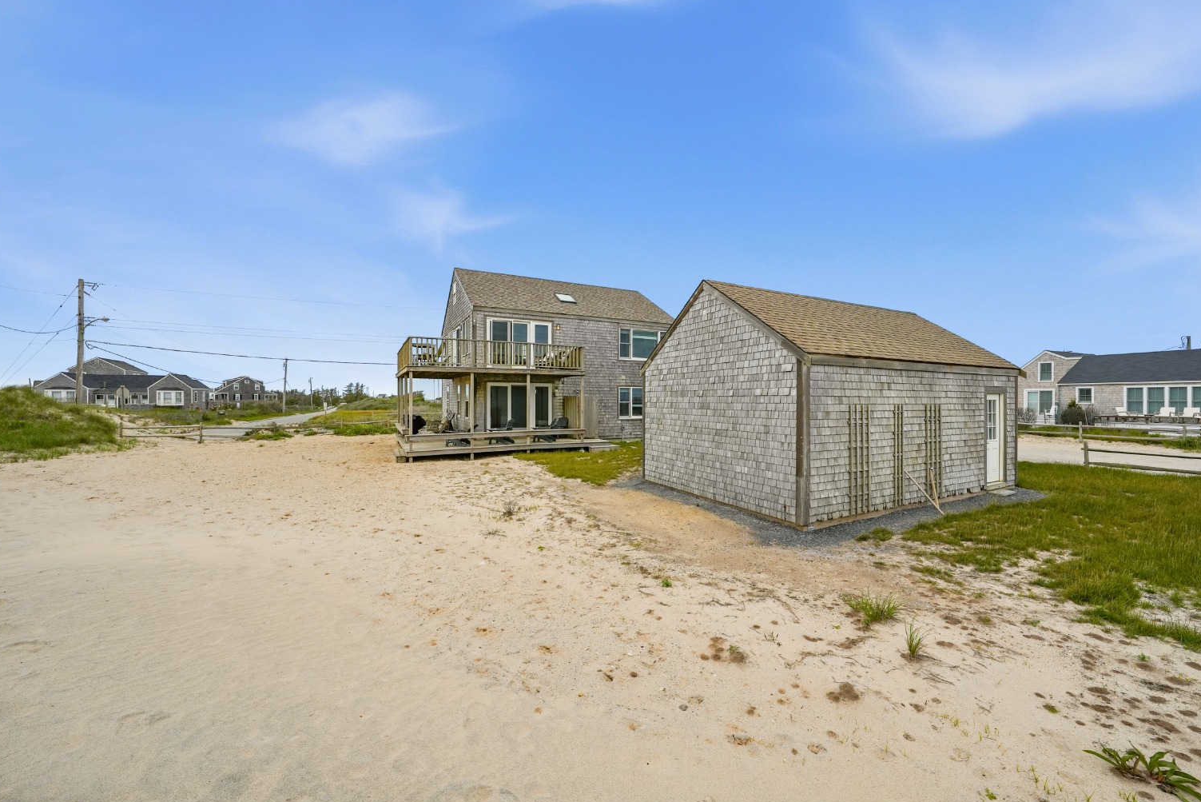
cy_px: 400
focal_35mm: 14
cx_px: 623
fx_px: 467
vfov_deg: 81.2
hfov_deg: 104.2
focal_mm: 13
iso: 250
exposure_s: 1/500
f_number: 11
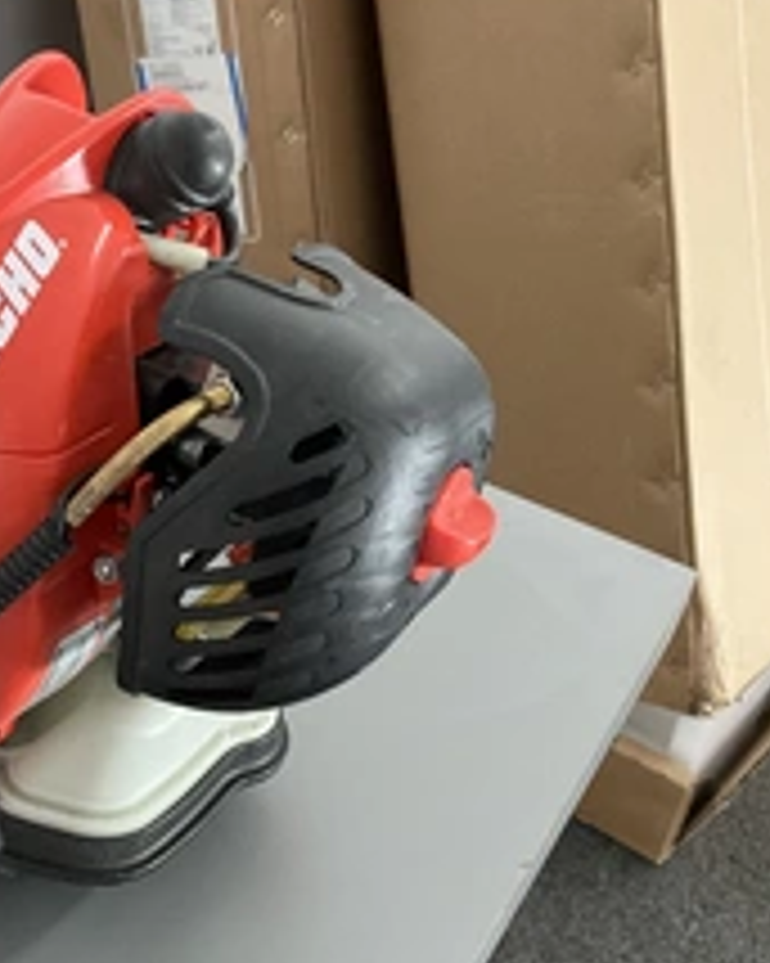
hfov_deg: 27.0
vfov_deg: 35.4
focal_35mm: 53
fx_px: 1511
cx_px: 5
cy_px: 464
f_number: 1.8
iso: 250
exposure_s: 1/60
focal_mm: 3
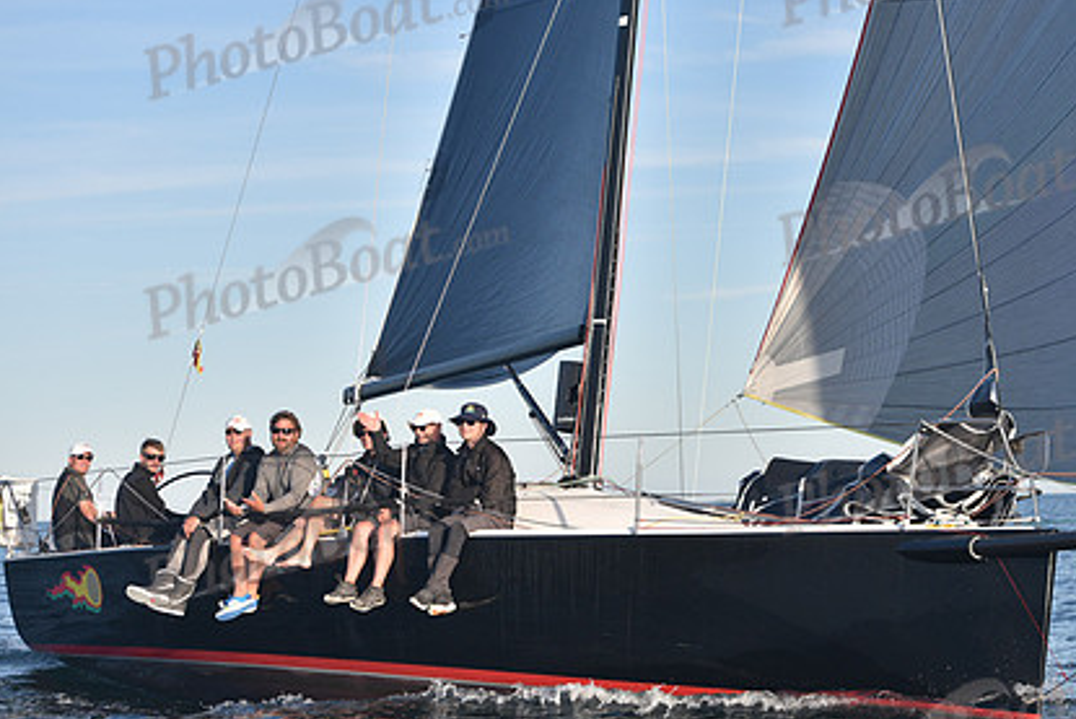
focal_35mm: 109
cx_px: 646
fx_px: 3259
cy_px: 370
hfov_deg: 18.7
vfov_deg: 12.6
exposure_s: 1/800
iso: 250
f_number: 4
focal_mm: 78
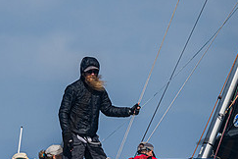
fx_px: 7847
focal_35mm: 1187
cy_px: 157
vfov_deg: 1.2
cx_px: 85
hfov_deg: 1.7
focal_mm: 400
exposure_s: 1/6400
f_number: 6.3
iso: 400
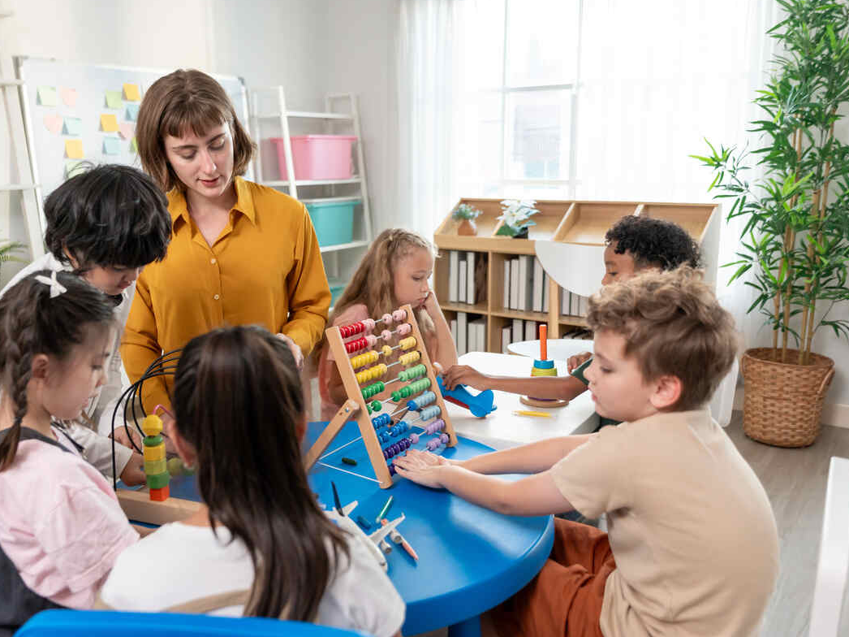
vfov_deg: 44.1
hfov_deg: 56.7
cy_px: 313
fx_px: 785
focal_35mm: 32
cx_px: 381
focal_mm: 29
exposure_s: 1/500
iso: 1000
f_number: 2.8
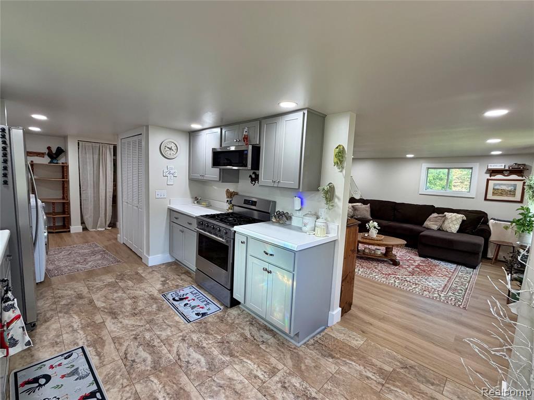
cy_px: 200
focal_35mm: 14
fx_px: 216
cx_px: 267
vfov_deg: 85.7
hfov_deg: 102.1
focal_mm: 2.22
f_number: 2.2
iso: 200
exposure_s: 1/120
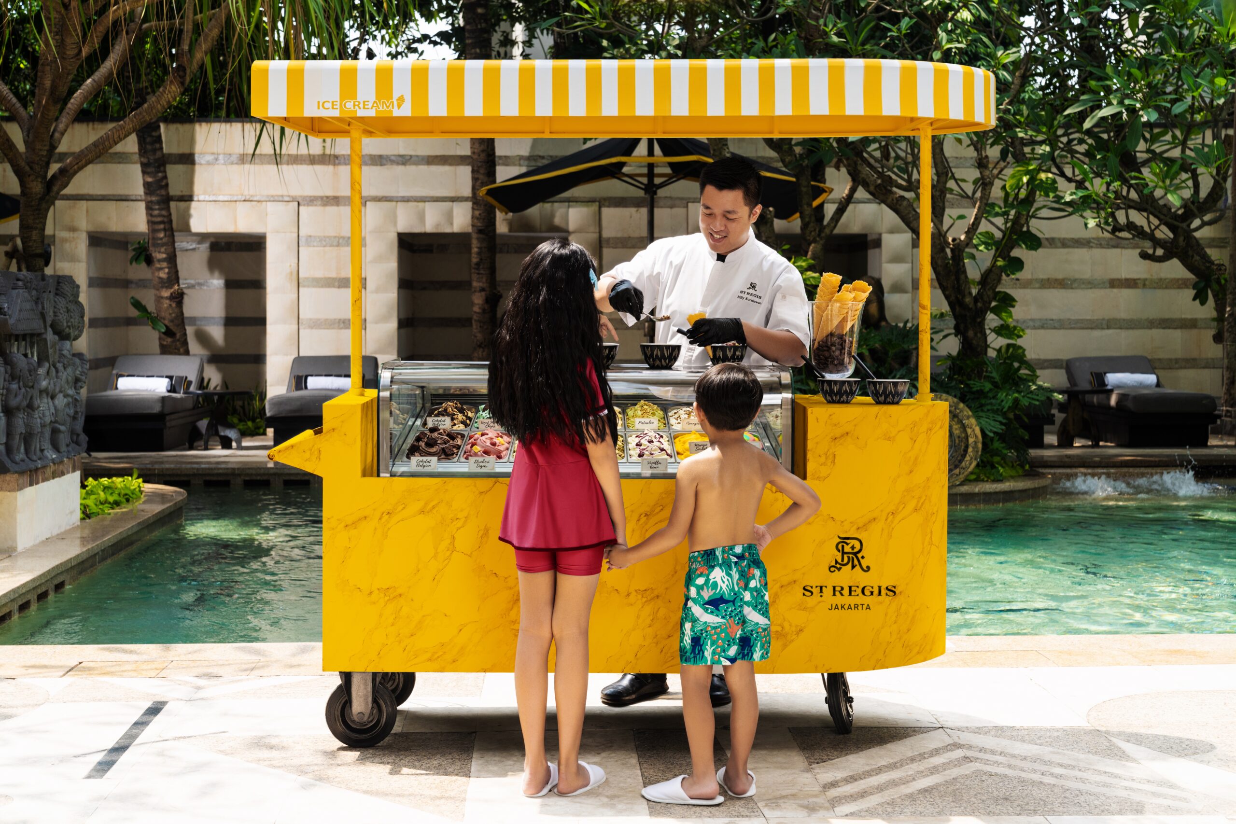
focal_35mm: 52
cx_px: 618
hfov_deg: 38.2
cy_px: 412
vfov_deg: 26.0
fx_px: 1785
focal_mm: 52
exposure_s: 1/200
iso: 200
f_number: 6.3
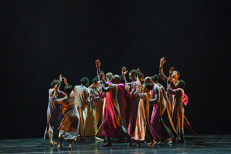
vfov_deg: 5.6
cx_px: 128
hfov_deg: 8.3
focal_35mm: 248
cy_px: 65
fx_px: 1589
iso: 6400
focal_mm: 196
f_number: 5.6
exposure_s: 1/250
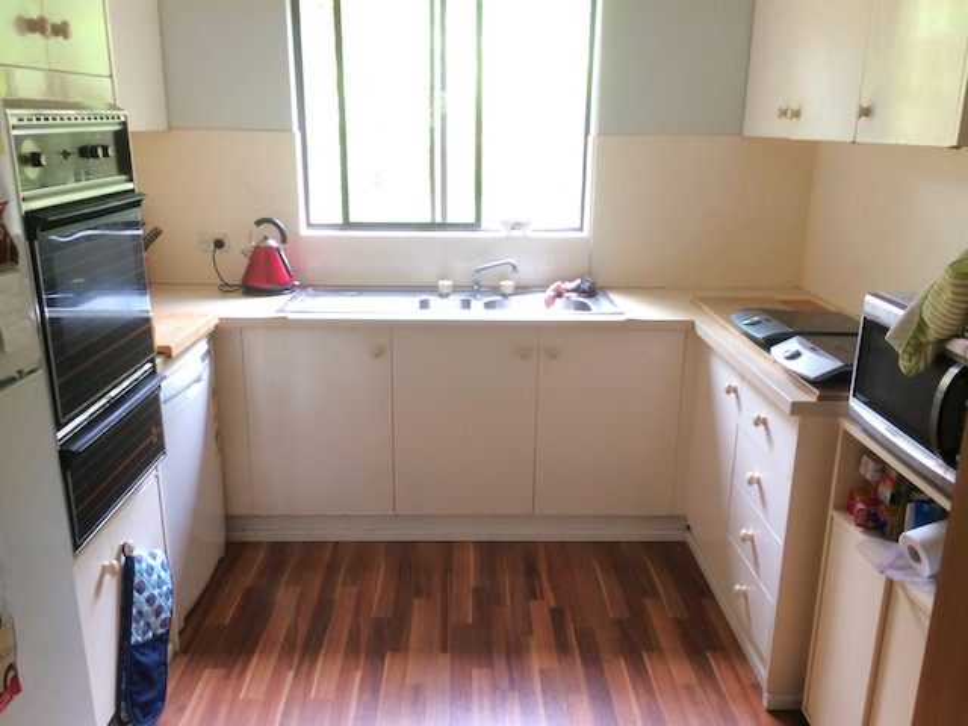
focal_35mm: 29
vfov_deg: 48.2
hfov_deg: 61.7
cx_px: 484
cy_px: 363
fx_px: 811
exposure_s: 1/33
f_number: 2.2
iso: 125
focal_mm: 4.15
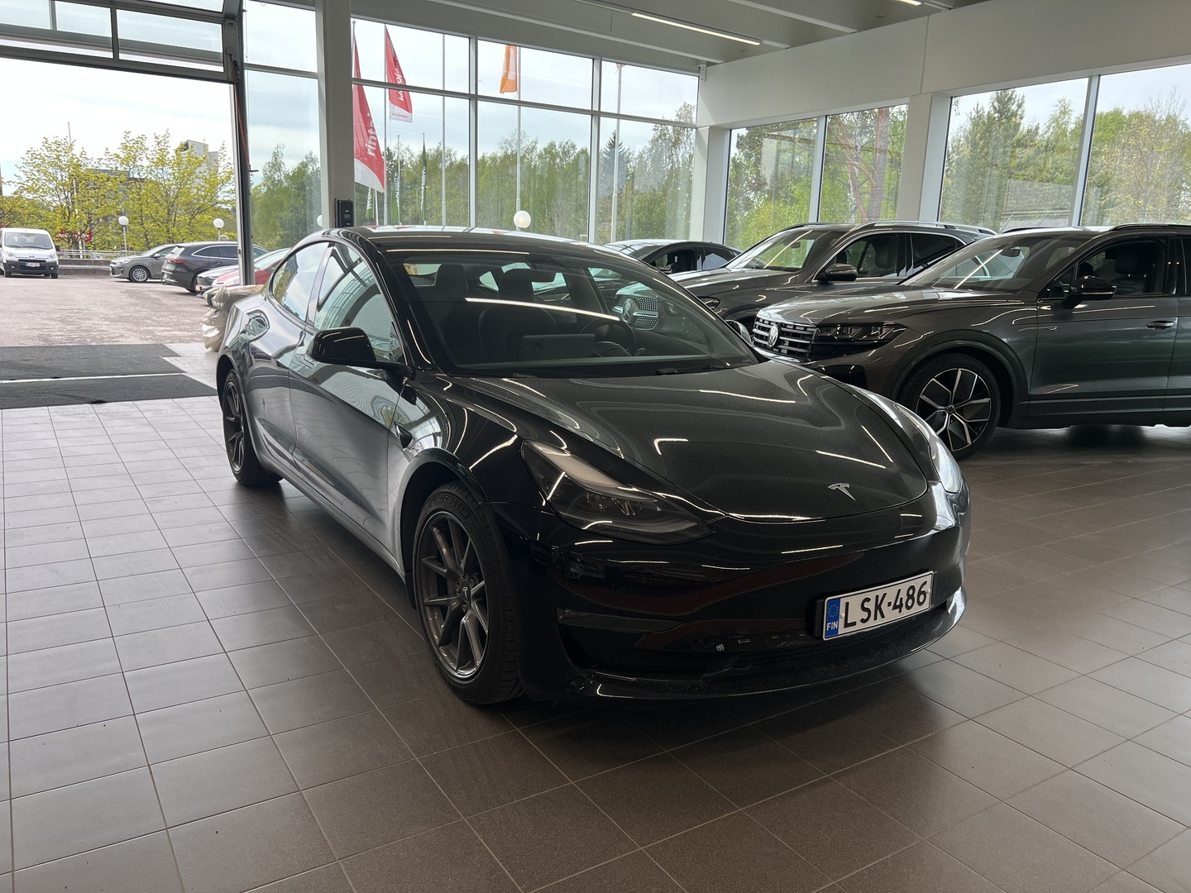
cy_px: 446
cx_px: 596
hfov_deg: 67.3
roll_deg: -1.2
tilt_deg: -12.4
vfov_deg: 53.1
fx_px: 895
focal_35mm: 26
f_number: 1.5
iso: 50
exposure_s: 1/536
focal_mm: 5.7
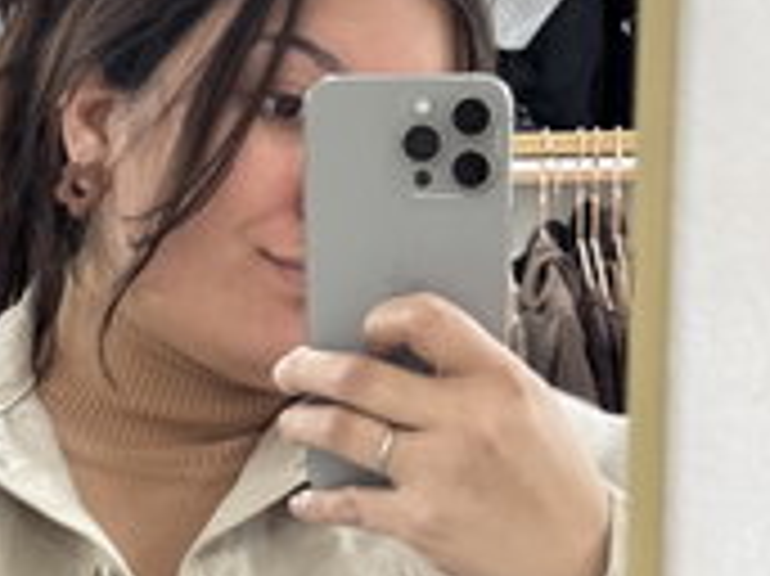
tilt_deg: -7.8
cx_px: 104
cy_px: 641
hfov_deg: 13.1
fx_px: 3334
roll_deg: +1.5
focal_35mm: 150
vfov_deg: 9.8
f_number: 1.78
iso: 400
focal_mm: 6.76
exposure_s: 1/33
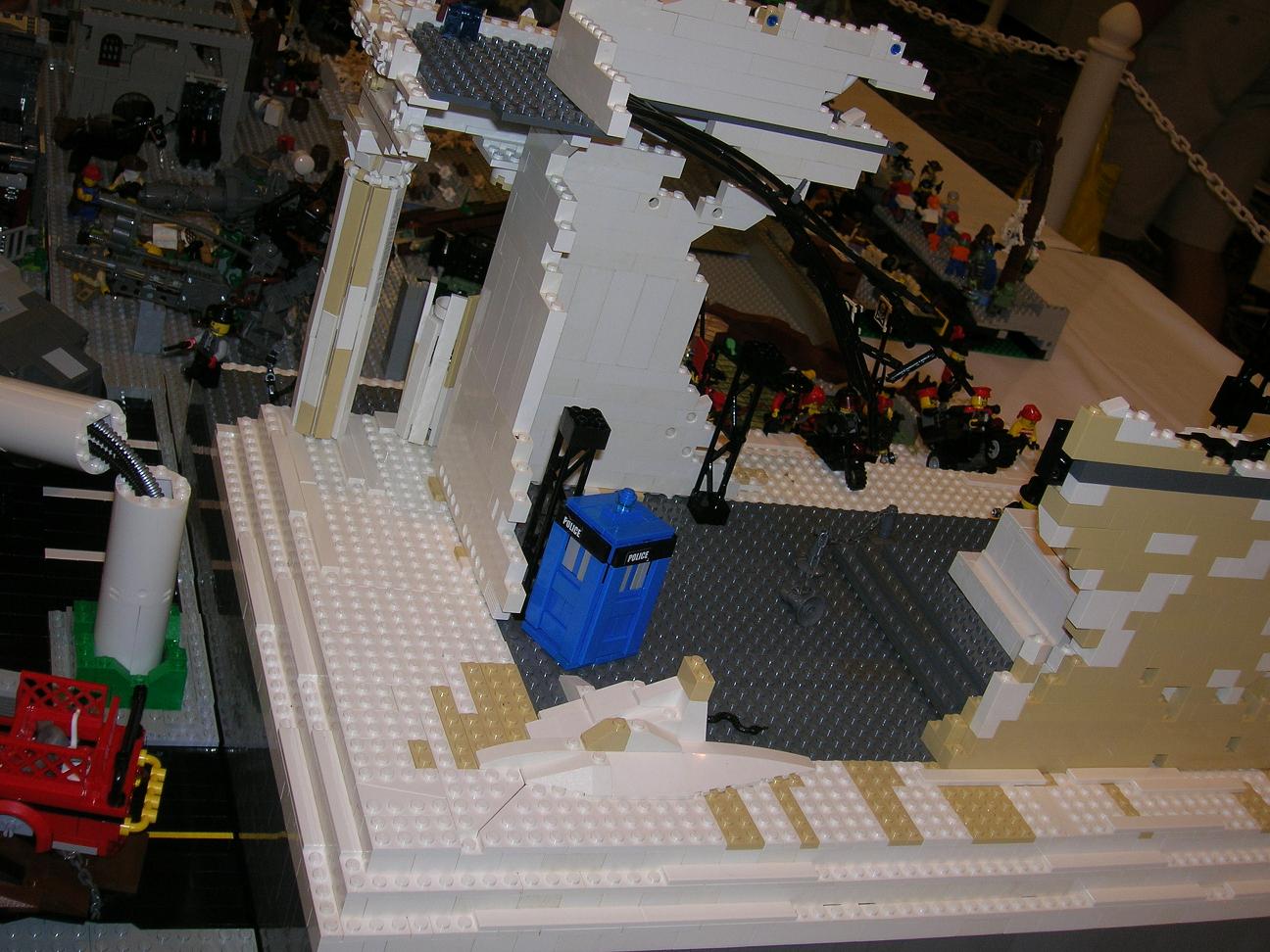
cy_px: 476
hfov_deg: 44.8
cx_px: 635
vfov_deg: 34.3
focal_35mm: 42
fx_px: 1541
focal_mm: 7
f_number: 3.1
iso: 50
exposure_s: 1/60.1
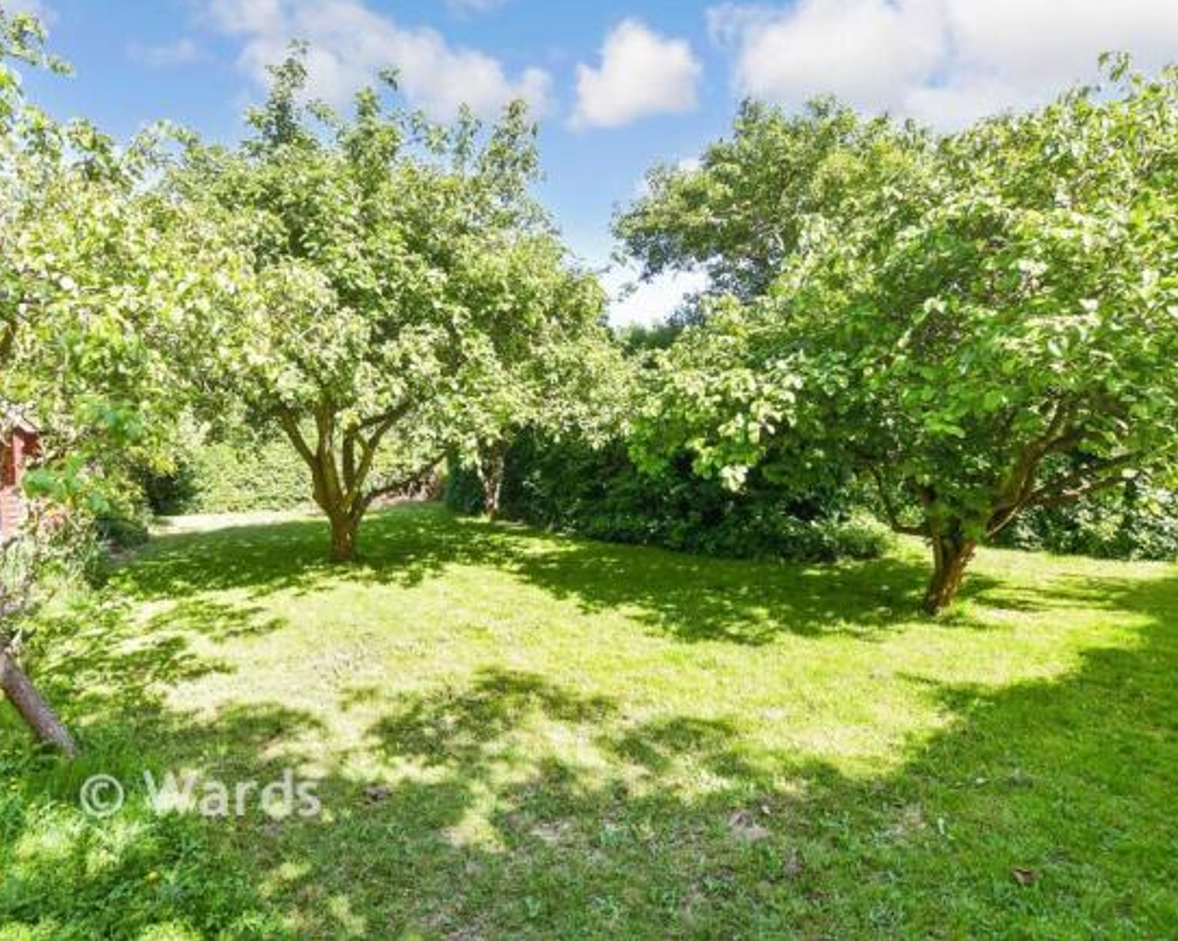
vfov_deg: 76.9
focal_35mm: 17
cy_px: 469
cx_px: 541
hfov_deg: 89.5
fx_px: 592
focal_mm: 10
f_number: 6.3
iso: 160
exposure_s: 1/125
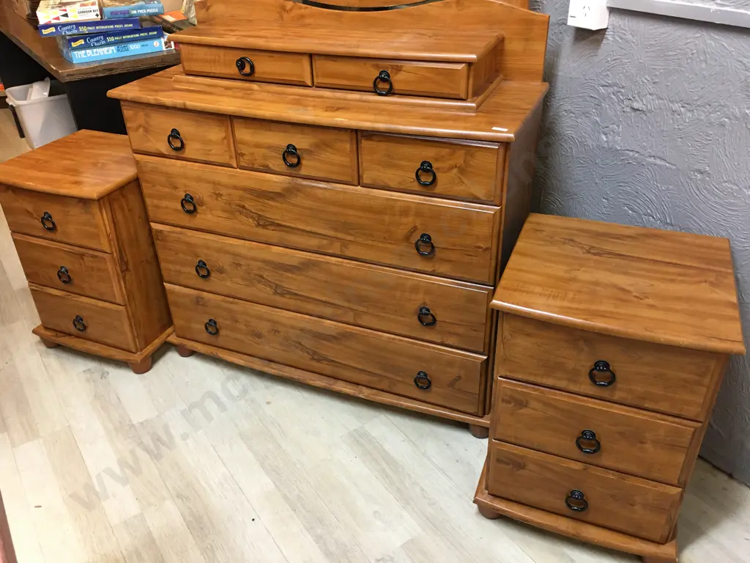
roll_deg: +1.4
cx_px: 375
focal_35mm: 29
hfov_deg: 61.7
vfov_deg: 48.2
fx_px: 628
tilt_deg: -29.5
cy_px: 282
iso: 80
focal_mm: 4.15
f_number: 2.2
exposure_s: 1/17
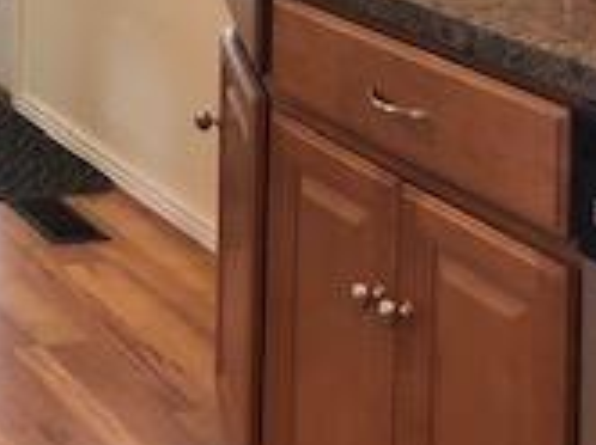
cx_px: -273
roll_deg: -0.4
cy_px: -305
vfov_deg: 12.7
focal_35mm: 108
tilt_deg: -4.6
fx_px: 1857
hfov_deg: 16.7
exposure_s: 1/24
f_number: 1.8
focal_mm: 4
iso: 40
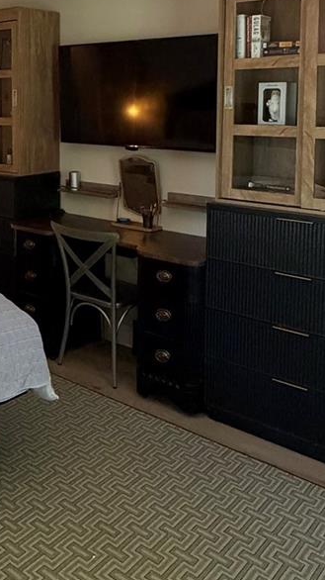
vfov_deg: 48.9
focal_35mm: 40
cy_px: 159
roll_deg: -0.6
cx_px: 2
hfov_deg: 27.9
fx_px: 614
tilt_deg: -5.0
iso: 400
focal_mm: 2.22
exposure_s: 1/60
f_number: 2.2
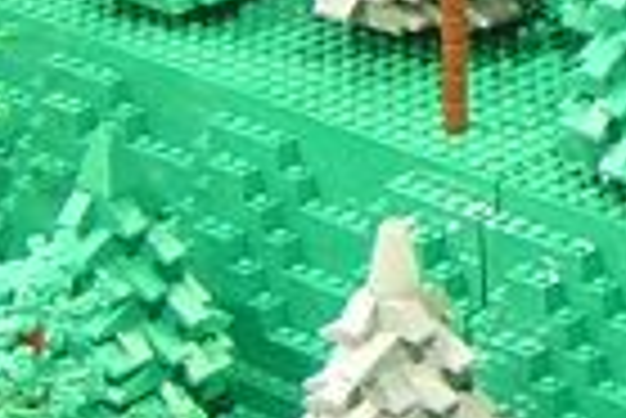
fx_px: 3742
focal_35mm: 215
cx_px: 955
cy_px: -288
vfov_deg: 6.3
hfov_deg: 9.3
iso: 204
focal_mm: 4.7
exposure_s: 1/3.5
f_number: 2.6
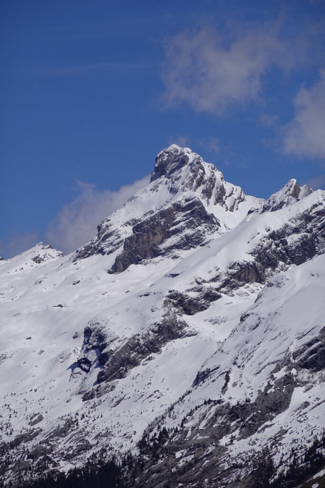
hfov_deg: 6.9
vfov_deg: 10.3
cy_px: 244
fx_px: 2707
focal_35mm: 200
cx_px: 162
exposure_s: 1/1000
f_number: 8
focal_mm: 72
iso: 100
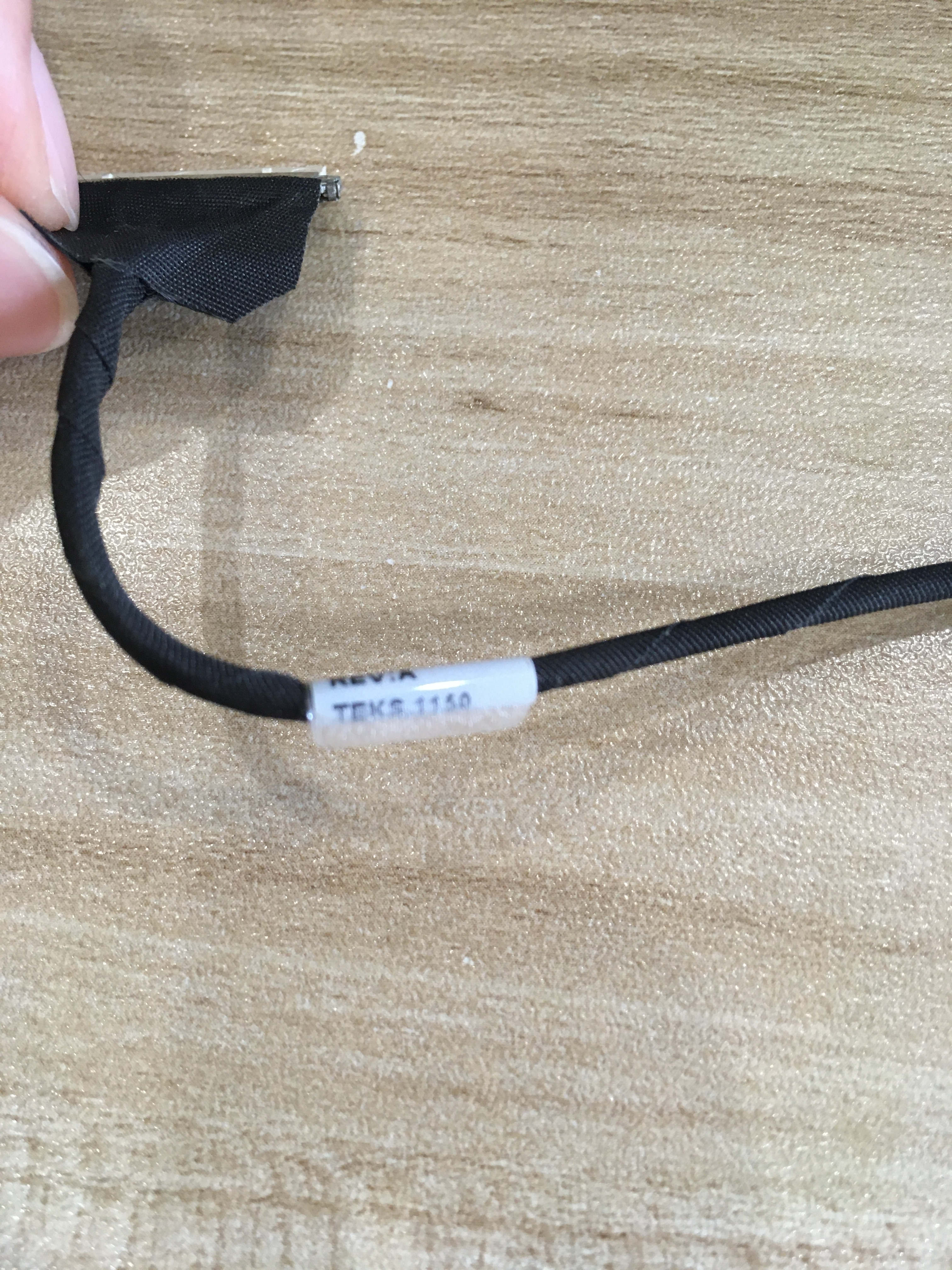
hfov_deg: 48.2
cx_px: 476
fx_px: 1063
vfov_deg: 61.7
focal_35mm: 29
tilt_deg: -77.1
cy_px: 635
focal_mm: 4.15
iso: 100
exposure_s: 1/33
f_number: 2.2
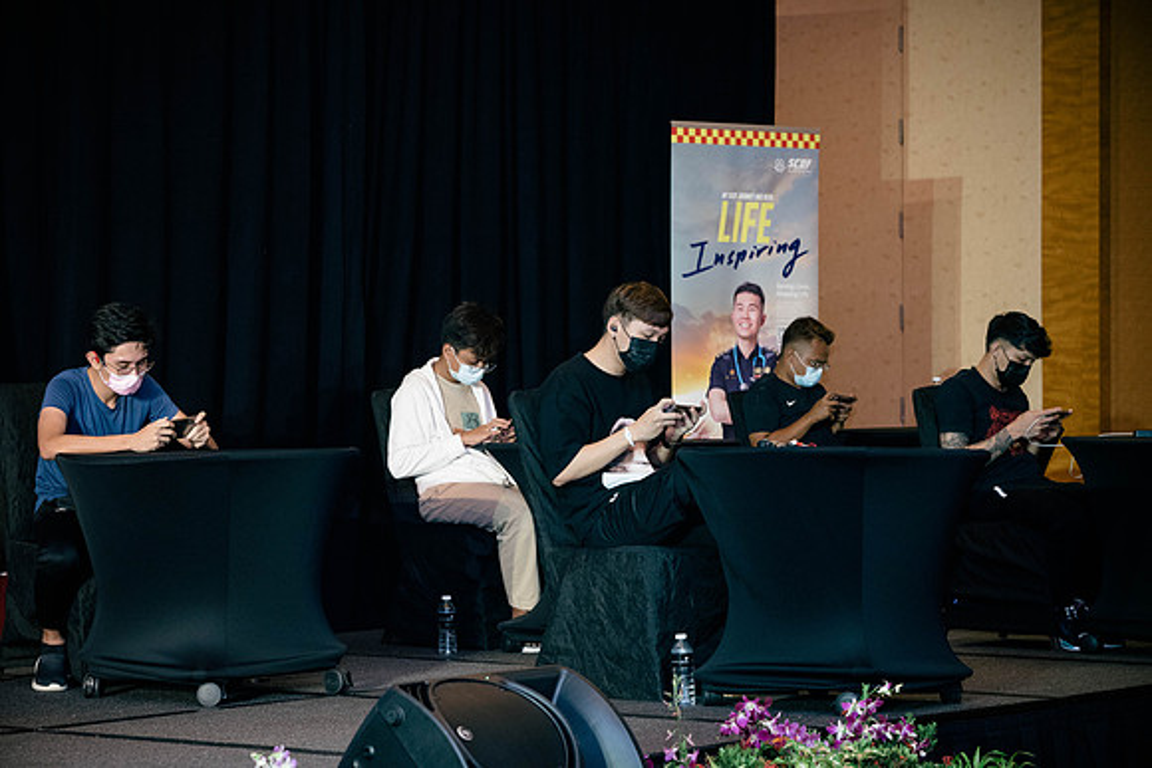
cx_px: 576
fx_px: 3361
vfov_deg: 13.0
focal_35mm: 105
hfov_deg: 19.5
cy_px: 384
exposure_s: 1/125
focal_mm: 105
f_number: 5.6
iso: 3200
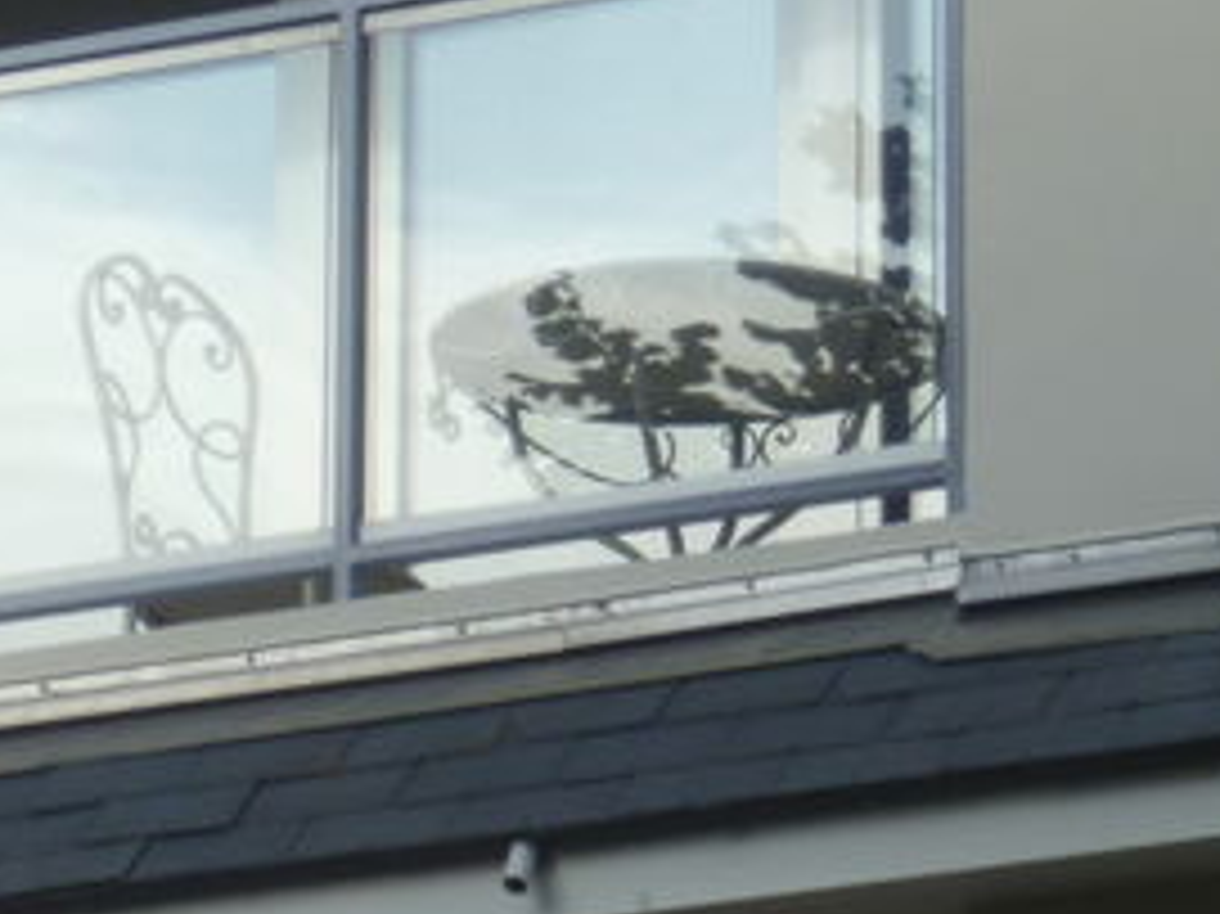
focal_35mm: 399
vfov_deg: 3.7
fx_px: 14056
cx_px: 77
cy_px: 522
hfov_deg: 5.0
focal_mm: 19.2
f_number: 5.9
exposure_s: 1/250
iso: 80
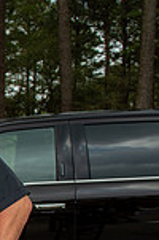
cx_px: -261
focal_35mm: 100
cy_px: 223
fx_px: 666
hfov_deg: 10.8
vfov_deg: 20.0
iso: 320
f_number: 5.6
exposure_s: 1/320
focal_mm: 26
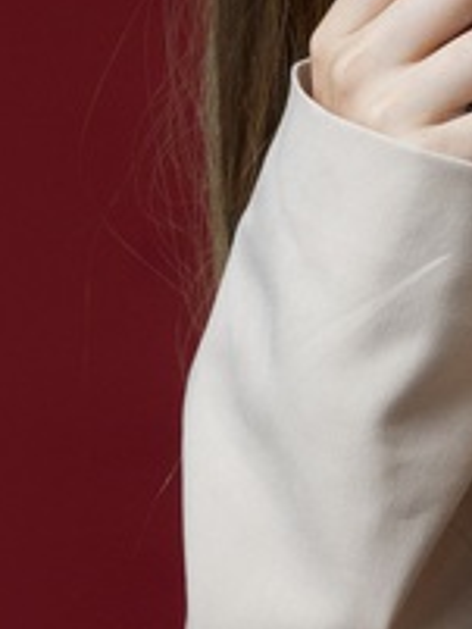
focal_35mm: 248
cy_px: 529
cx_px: 578
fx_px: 4511
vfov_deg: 8.0
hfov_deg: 6.0
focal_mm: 35
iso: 640
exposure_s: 1/160
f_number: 9
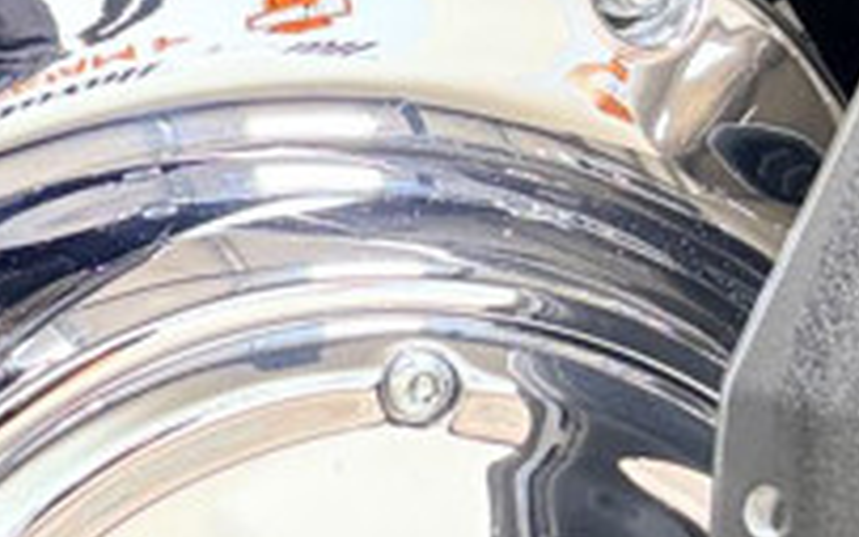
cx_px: -980
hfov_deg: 12.3
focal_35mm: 145
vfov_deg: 9.0
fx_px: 3395
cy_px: 140
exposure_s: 1/60
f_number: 1.6
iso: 100
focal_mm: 5.96
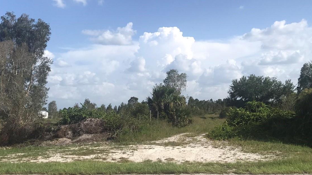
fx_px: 364
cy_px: 86
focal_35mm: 44
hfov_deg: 46.3
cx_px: 174
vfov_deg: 27.1
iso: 20
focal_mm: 3.99
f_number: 1.8
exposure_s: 1/3096
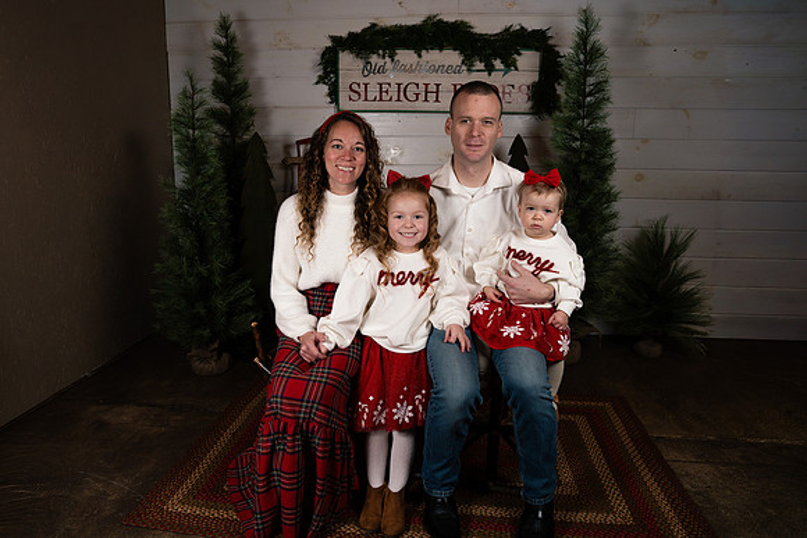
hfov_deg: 72.4
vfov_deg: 52.1
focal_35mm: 25
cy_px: 269
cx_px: 398
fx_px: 551
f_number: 5
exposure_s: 1/250
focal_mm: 24
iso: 200
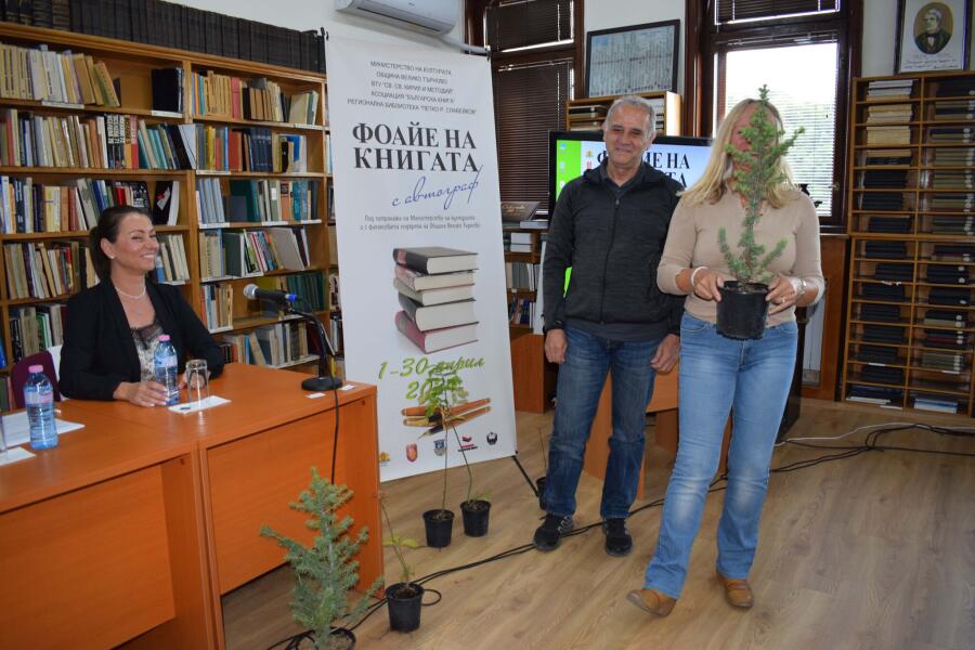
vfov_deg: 47.9
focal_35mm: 27
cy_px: 325
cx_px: 488
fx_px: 731
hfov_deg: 67.4
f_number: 4.5
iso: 800
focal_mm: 18
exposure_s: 1/80
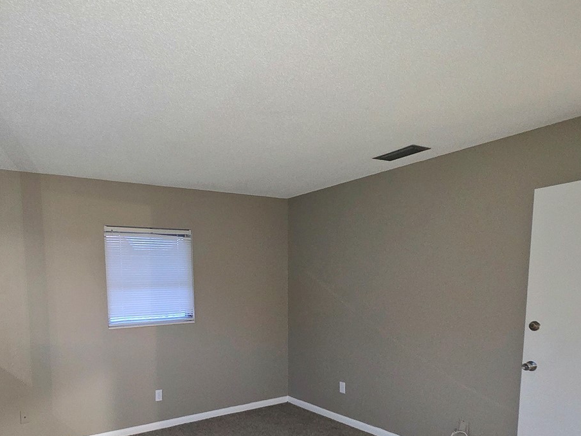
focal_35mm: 23
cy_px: 332
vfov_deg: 55.7
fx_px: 386
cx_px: 215
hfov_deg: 72.6
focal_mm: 2.2
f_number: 1.9
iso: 2000
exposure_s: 1/8.01
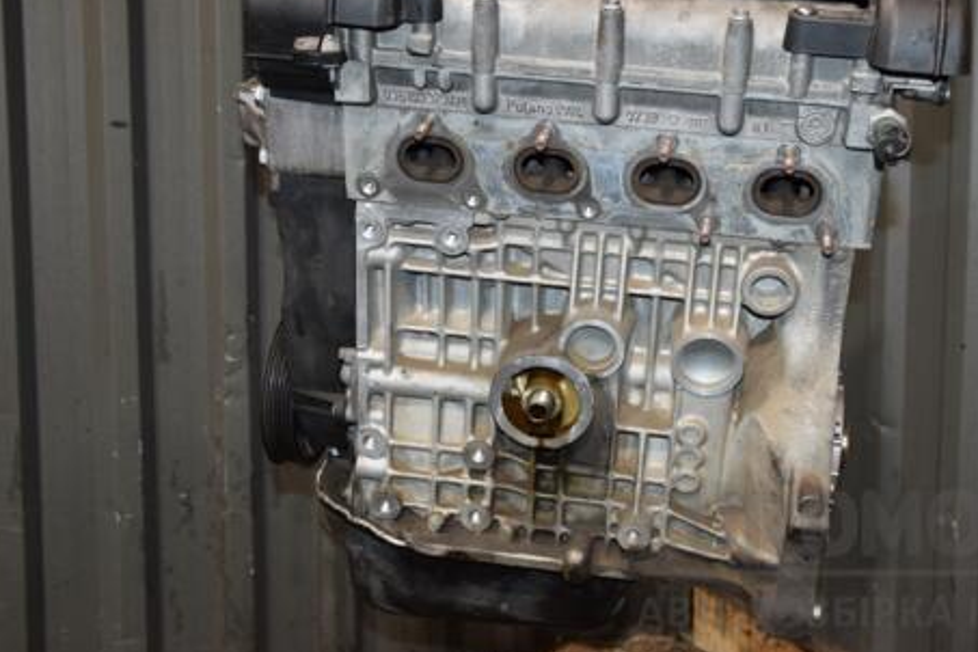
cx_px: 596
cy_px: 235
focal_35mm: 50
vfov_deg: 27.1
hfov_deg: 39.6
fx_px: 1349
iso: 800
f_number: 5
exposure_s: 1/60
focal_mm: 25
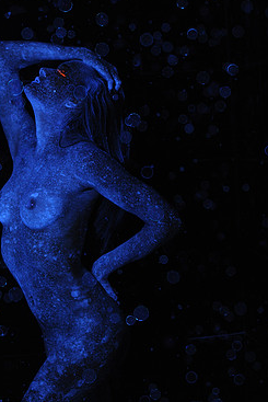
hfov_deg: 17.2
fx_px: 881
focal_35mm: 79
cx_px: 66
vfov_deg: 25.7
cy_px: 187
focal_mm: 50
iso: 800
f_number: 4
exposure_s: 1/125
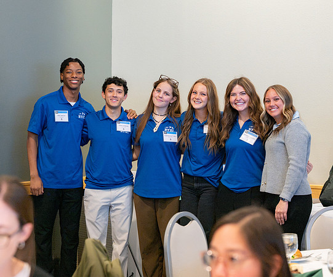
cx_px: 170
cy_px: 103
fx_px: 1056
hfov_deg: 17.9
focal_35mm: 106
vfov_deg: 14.9
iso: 640
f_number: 3.5
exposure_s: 1/125
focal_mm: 73
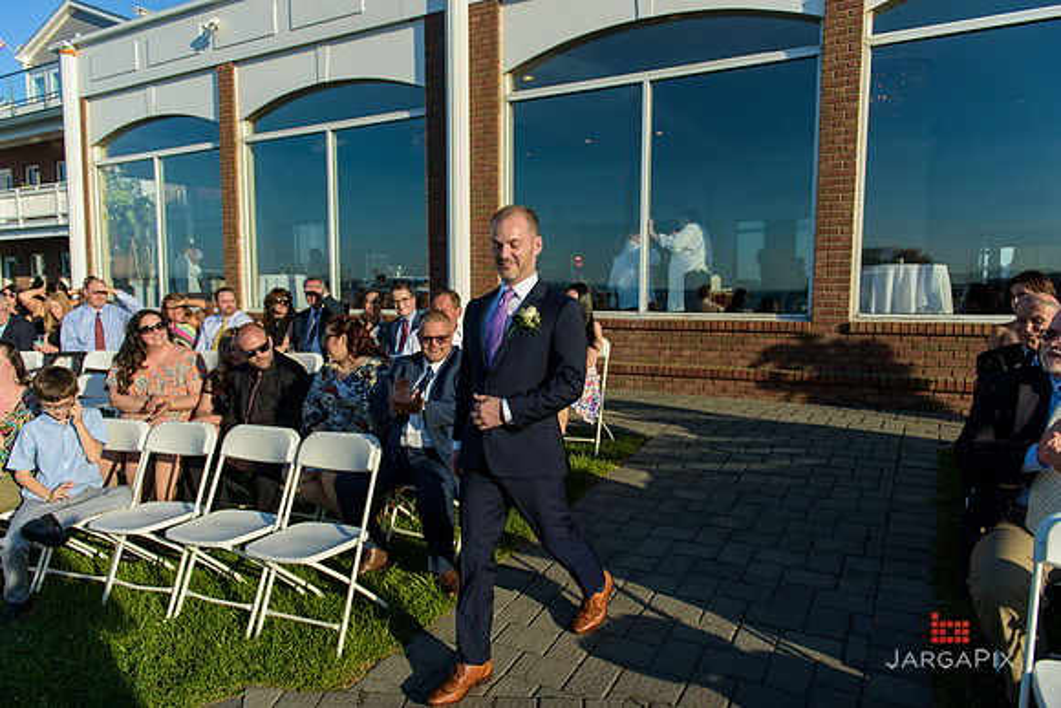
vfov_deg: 53.2
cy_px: 354
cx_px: 530
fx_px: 707
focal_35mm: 24
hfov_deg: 73.7
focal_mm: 24
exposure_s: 1/1600
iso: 200
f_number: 3.2
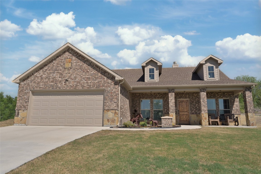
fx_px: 167
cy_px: 87
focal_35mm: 23
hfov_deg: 76.1
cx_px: 130
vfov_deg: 55.1
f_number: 13
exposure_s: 1/640
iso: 200
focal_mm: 23
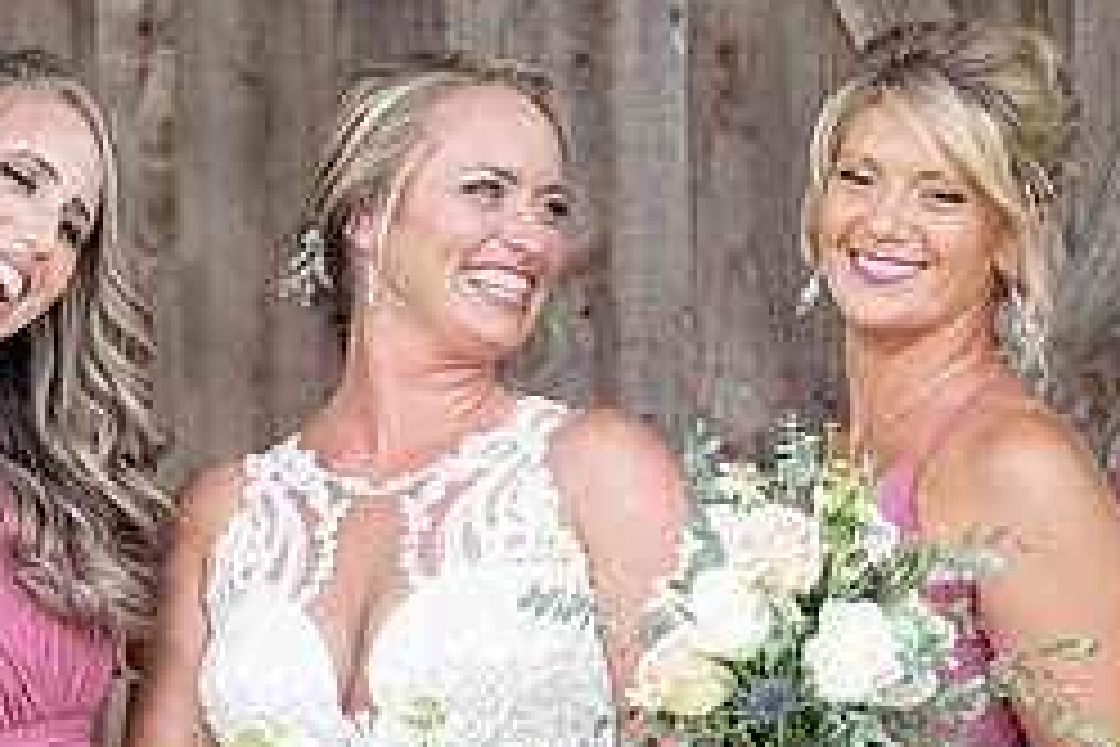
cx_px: 416
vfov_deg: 2.9
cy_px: 606
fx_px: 14932
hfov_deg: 4.3
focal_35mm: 480
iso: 125
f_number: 2.8
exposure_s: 1/250
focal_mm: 189
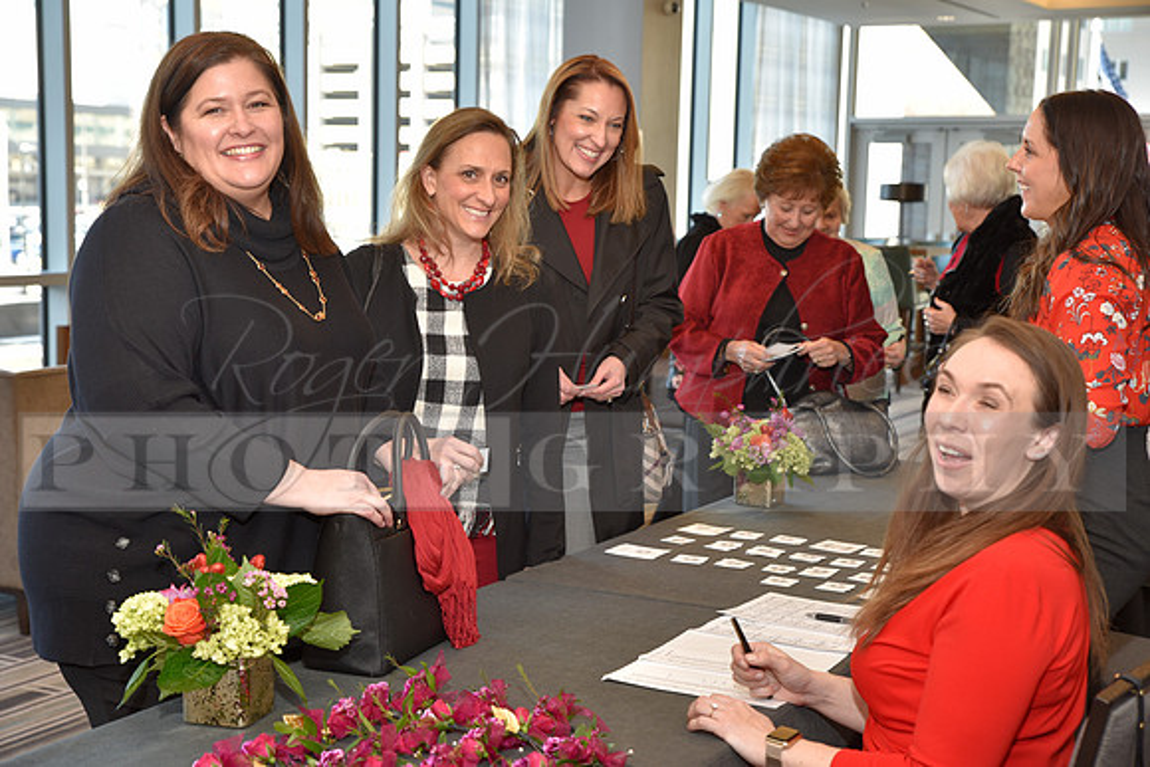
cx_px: 575
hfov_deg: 35.6
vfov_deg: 24.2
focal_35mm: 56
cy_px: 384
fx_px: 1789
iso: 200
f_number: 5
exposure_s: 1/60
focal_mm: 56
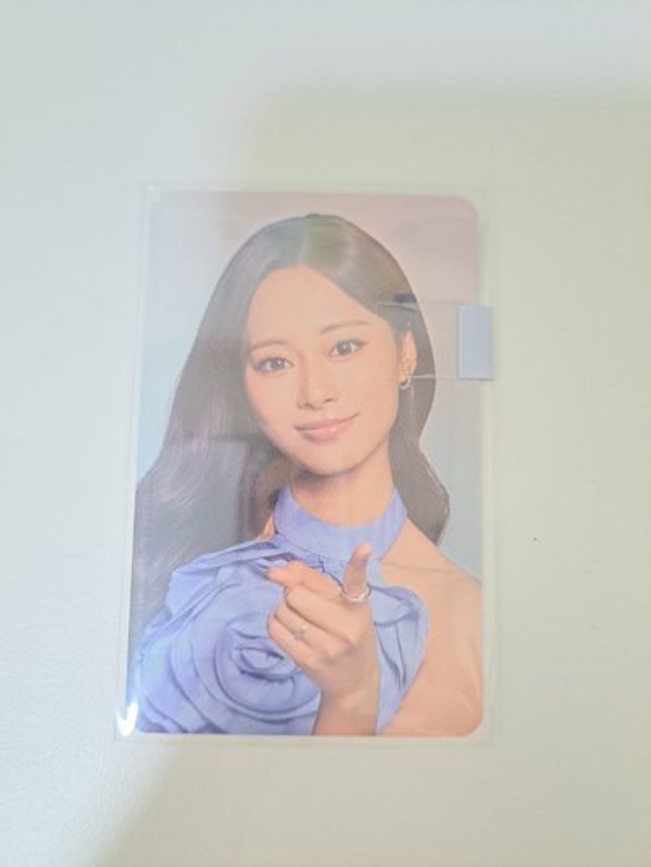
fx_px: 602
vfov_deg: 71.6
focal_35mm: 24
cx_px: 326
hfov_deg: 56.8
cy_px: 434
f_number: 1.8
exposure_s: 1/24
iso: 500
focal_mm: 5.23
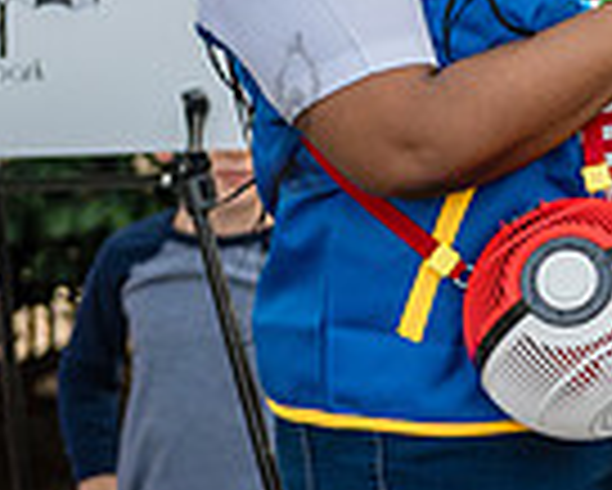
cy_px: -119
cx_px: 1023
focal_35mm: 268
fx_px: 4858
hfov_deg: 7.1
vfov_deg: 5.7
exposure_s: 1/1600
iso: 1000
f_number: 4
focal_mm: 62
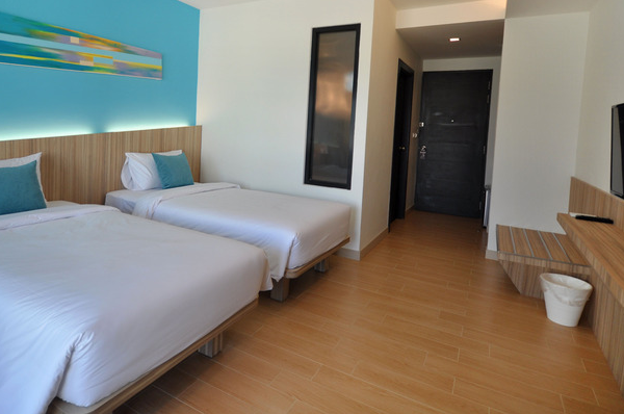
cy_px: 142
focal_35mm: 20
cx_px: 270
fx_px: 346
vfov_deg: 60.5
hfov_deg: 83.6
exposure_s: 1/80
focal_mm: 10
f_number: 5
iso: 200
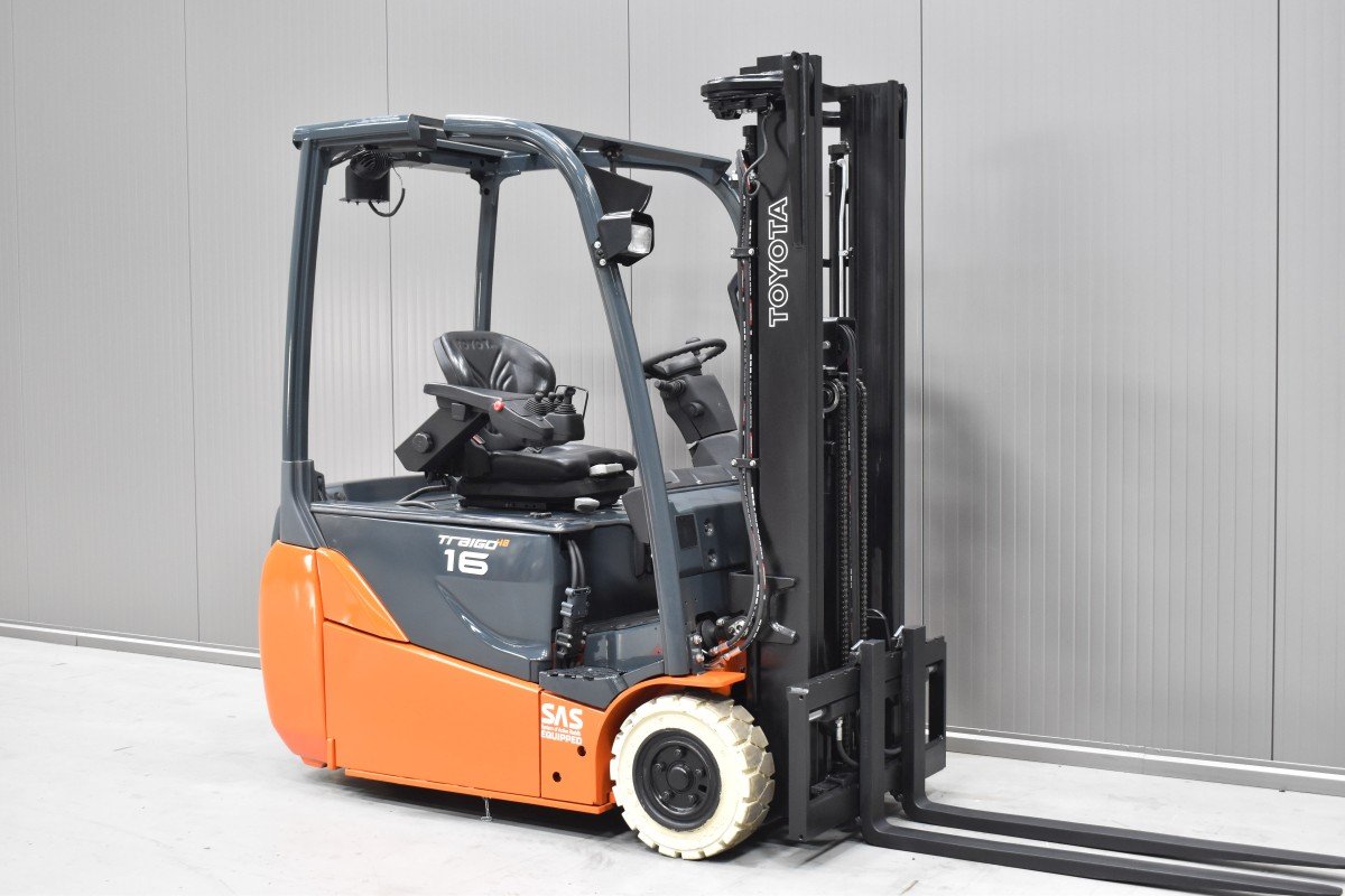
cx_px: 672
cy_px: 448
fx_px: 1681
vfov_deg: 29.9
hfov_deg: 43.6
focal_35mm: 45
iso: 1600
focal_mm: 30
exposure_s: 1/20
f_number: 5.6
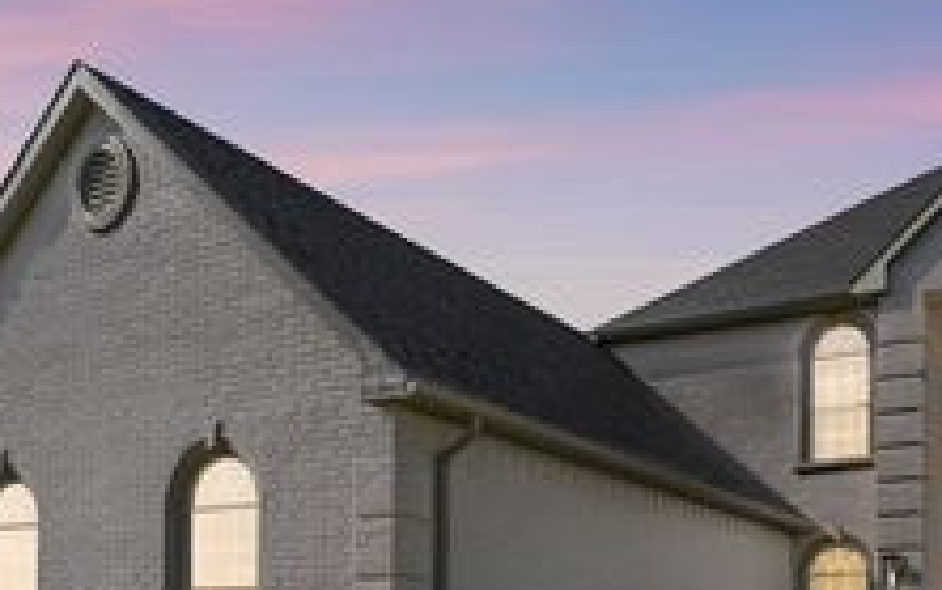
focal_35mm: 40
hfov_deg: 46.5
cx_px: 755
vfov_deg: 28.9
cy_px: 649
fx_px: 1031
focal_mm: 17.5
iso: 640
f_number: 9
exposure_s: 1/1600
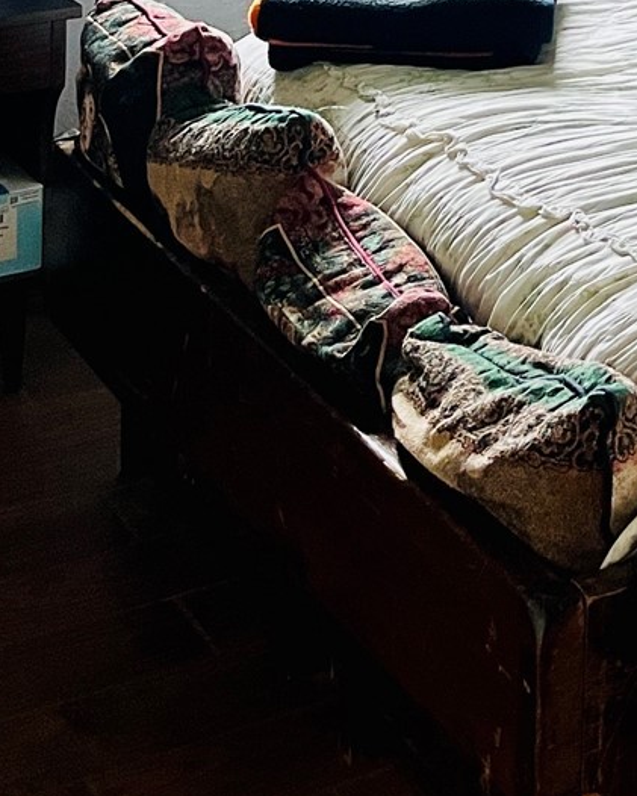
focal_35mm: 89
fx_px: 2097
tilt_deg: -3.2
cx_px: 990
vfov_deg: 18.8
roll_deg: -2.5
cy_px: -418
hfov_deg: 15.7
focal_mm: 5.1
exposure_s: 1/60
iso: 320
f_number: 1.6
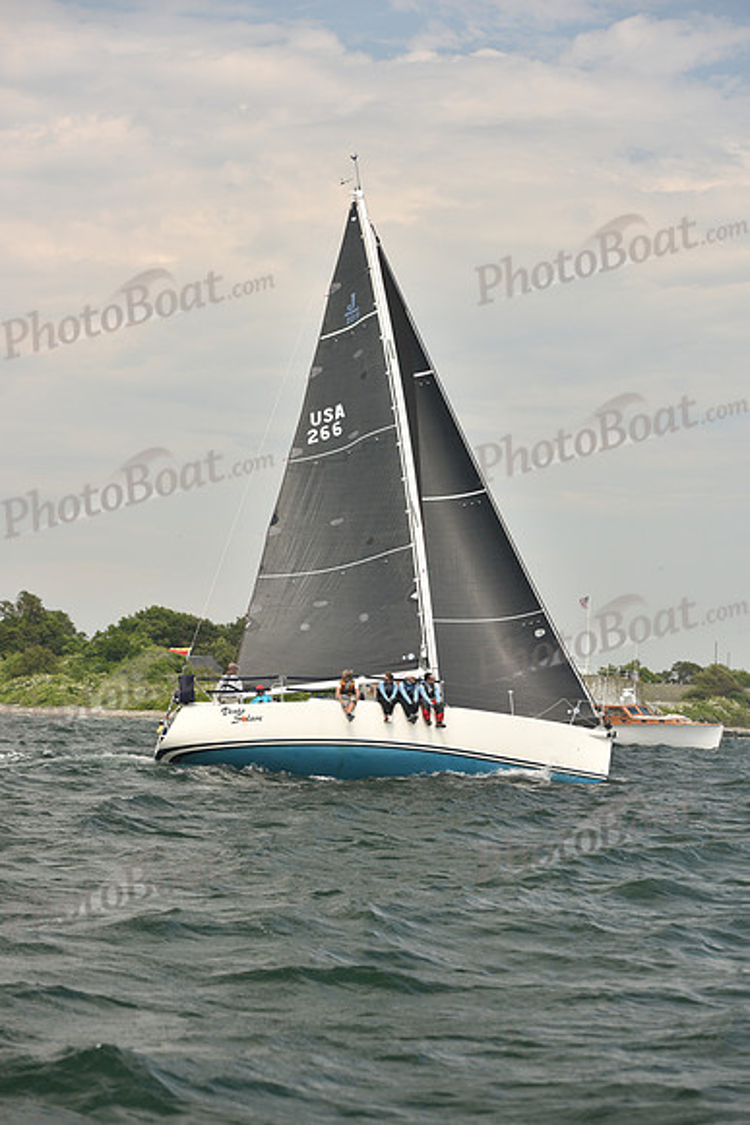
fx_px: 2654
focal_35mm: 85
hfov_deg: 16.1
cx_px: 375
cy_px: 562
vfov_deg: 23.9
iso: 250
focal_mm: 85
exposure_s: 1/640
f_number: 5
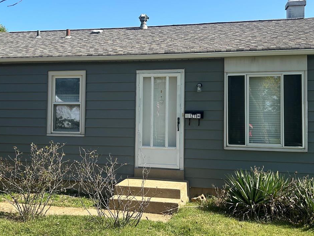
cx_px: 134
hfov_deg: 42.8
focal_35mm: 44
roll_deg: -0.4
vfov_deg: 32.8
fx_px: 399
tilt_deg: +2.1
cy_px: 104
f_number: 1.5
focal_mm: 5.7
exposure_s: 1/2208
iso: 50
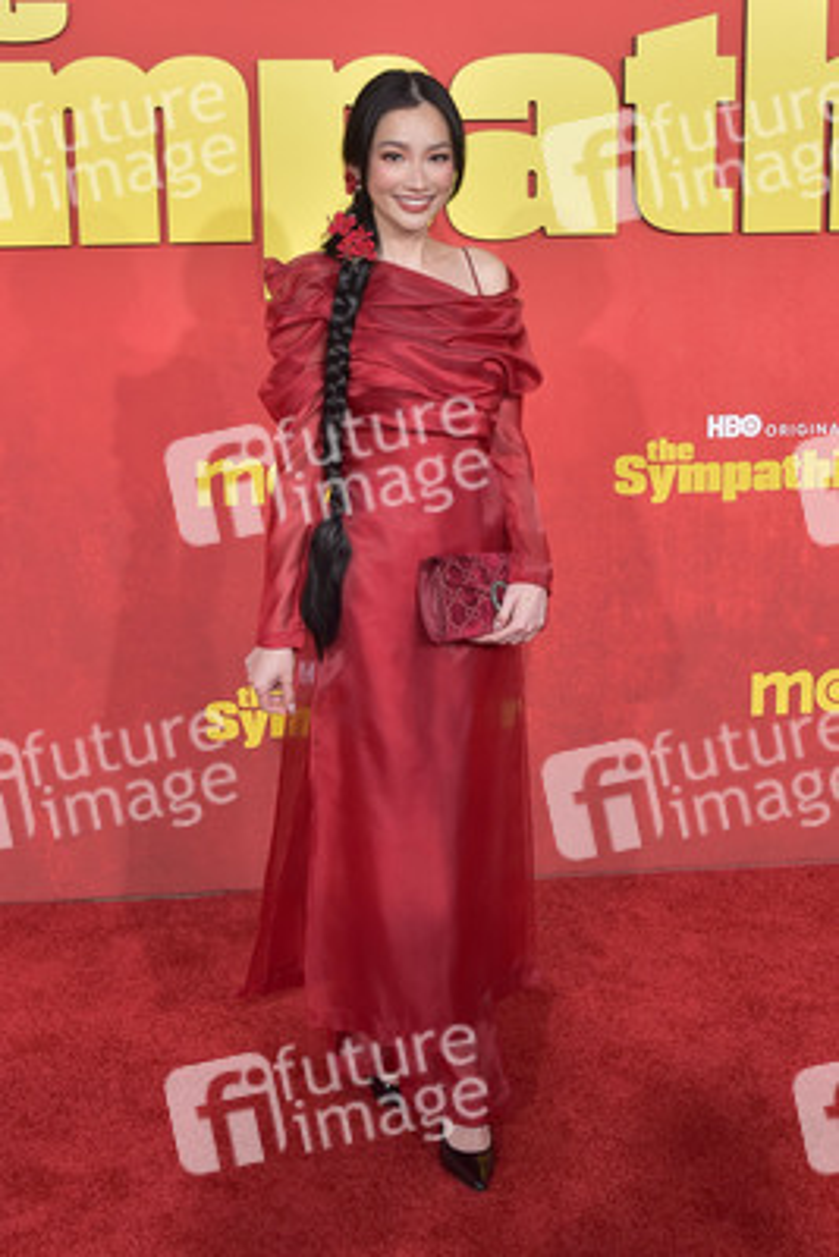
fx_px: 1257
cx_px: 420
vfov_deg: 53.1
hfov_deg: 36.9
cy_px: 628
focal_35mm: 36
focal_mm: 36
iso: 1600
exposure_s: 1/1000
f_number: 6.3
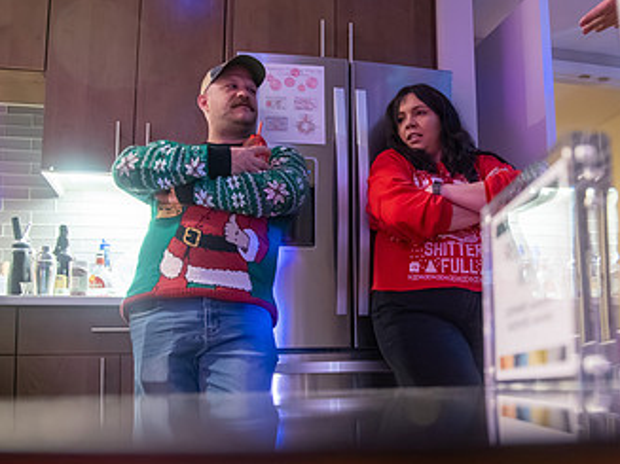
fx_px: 734
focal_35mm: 41
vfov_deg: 35.0
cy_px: 285
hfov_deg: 44.7
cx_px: 442
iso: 2500
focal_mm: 24
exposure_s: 1/50
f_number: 3.5
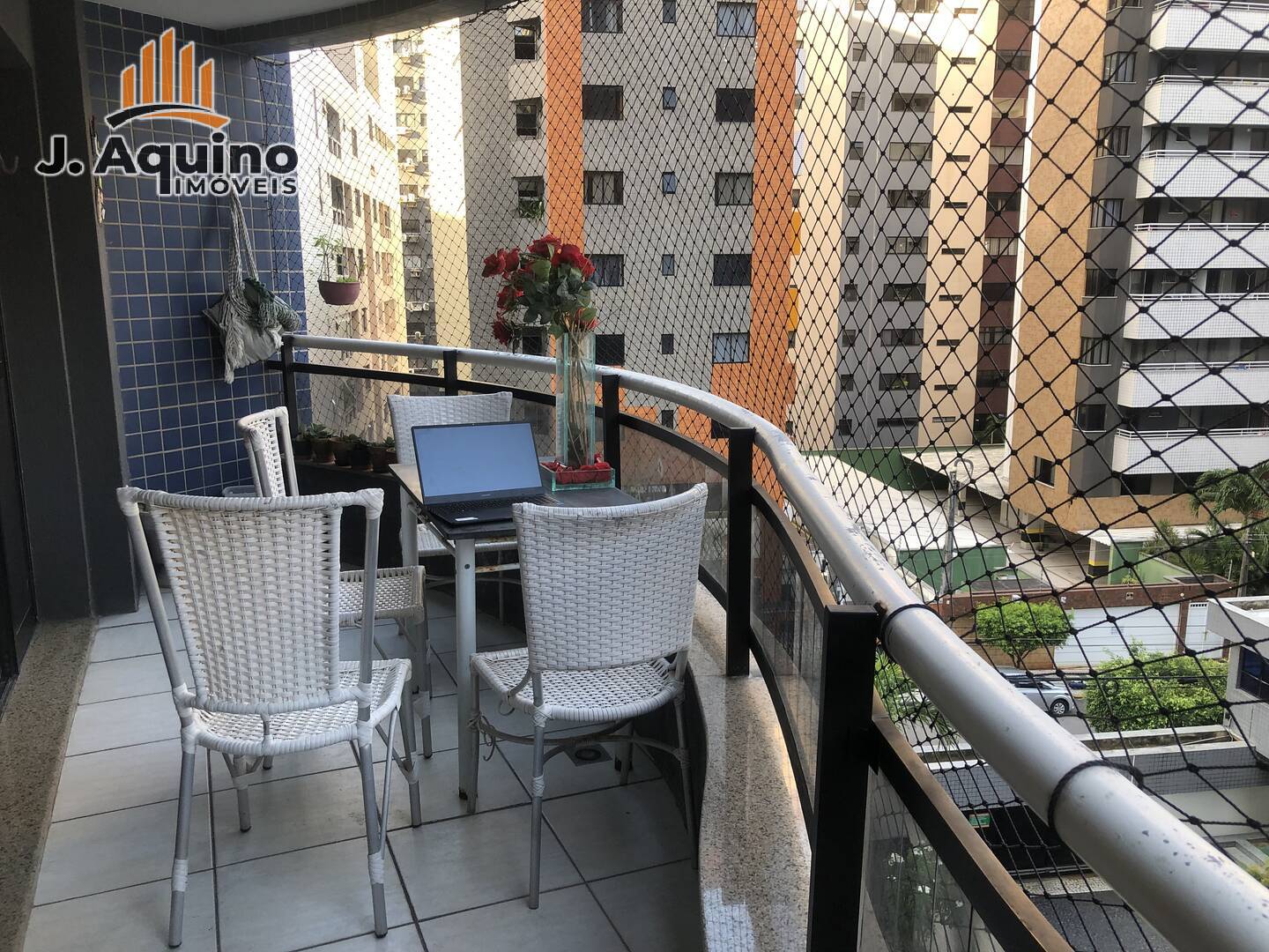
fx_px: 1026
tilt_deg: -10.1
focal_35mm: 28
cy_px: 476
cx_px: 634
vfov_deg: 49.7
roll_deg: +2.0
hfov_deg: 63.4
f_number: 1.8
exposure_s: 1/90
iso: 32
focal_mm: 4
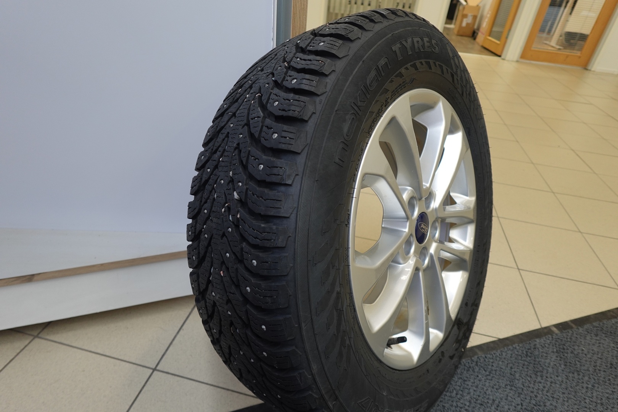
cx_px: 309
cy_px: 206
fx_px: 343
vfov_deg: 61.9
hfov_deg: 84.0
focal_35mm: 20
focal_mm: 7.6
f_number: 2
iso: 160
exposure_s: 1/80
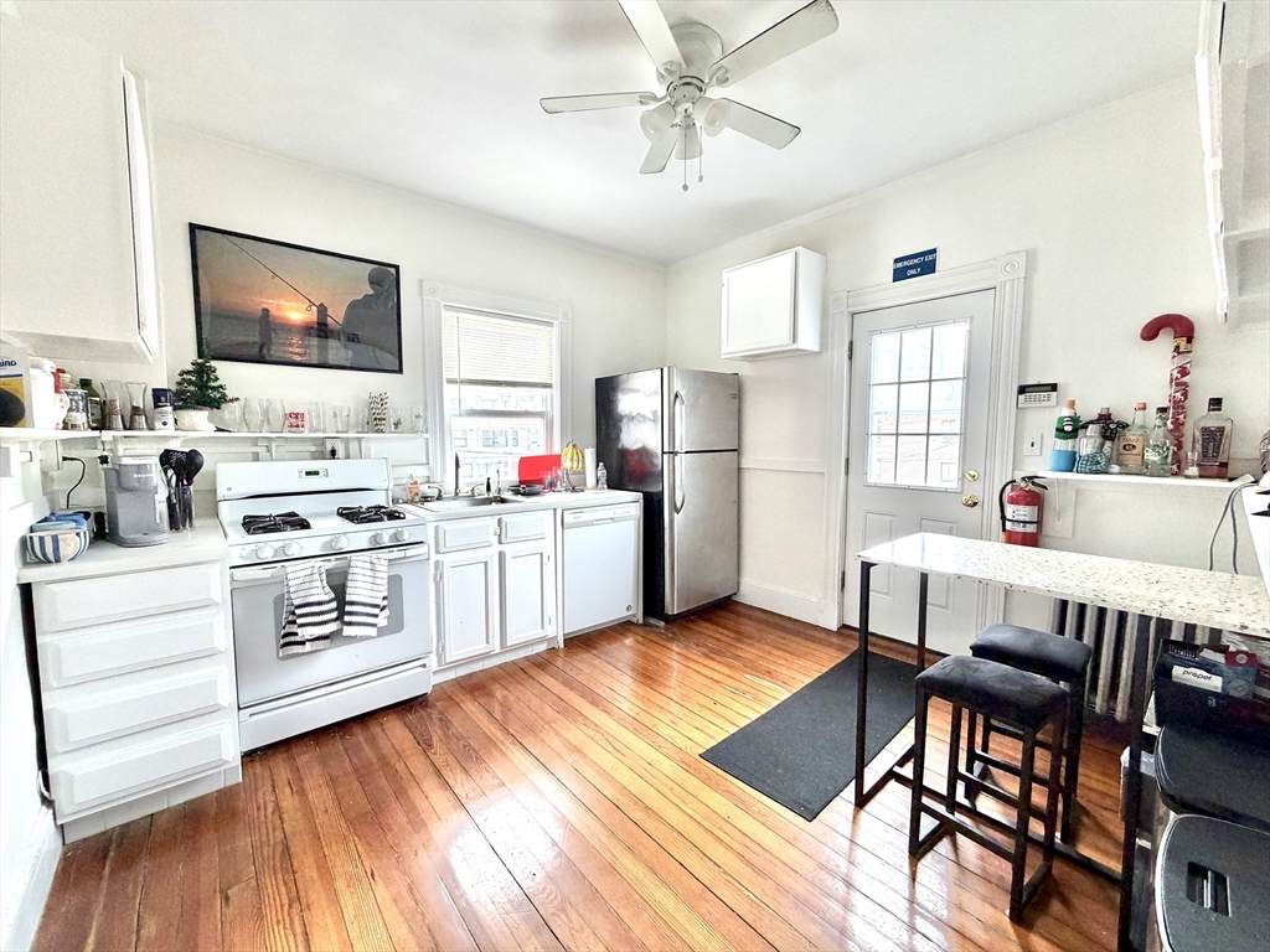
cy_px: 476
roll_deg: +0.0
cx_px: 635
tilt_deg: -4.0
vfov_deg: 85.7
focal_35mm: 14
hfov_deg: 102.1
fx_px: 514
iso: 320
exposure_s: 1/86
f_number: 2.2
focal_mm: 2.22
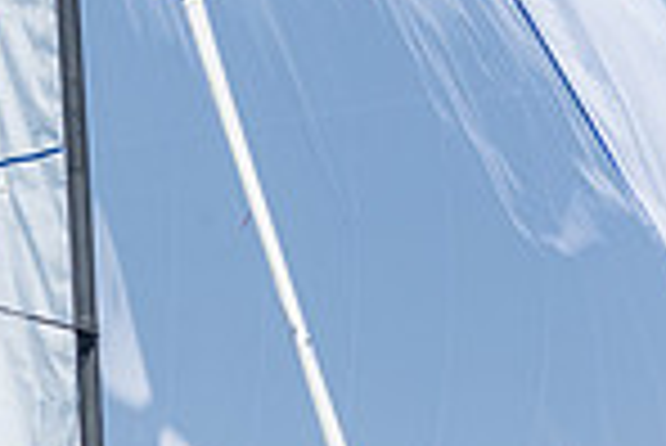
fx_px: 9537
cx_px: 18
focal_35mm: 515
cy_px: 737
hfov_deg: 4.0
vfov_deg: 2.7
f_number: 6.3
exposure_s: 1/1000
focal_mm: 82
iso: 200
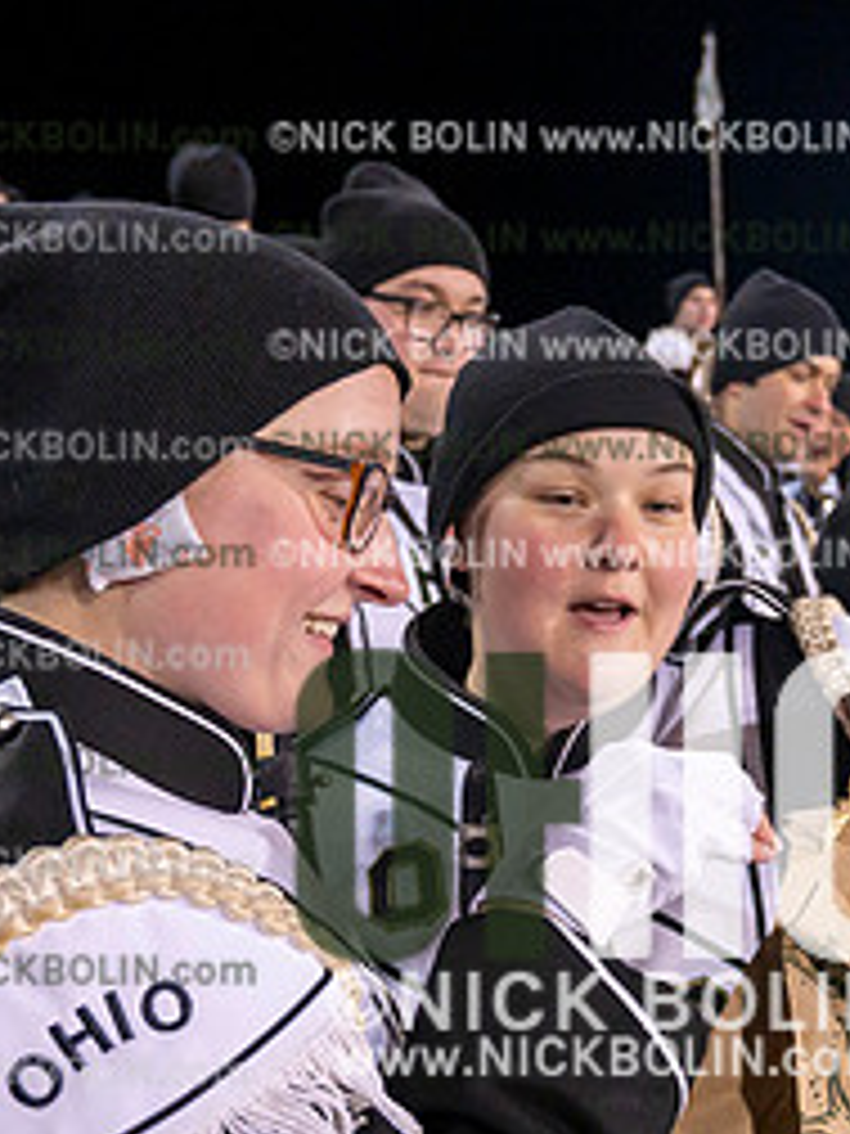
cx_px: 612
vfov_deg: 35.3
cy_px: 864
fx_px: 1735
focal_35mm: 53
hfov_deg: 27.2
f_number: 4.5
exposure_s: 1/640
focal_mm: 24
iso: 5000
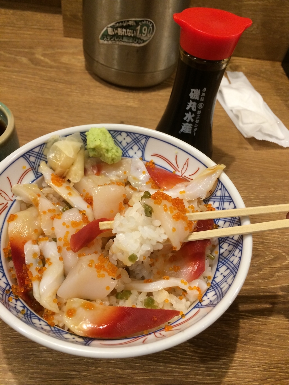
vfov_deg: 61.7
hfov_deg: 48.2
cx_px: 144
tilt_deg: -49.9
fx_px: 323
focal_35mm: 29
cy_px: 192
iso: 125
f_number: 2.2
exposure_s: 1/30
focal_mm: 4.15
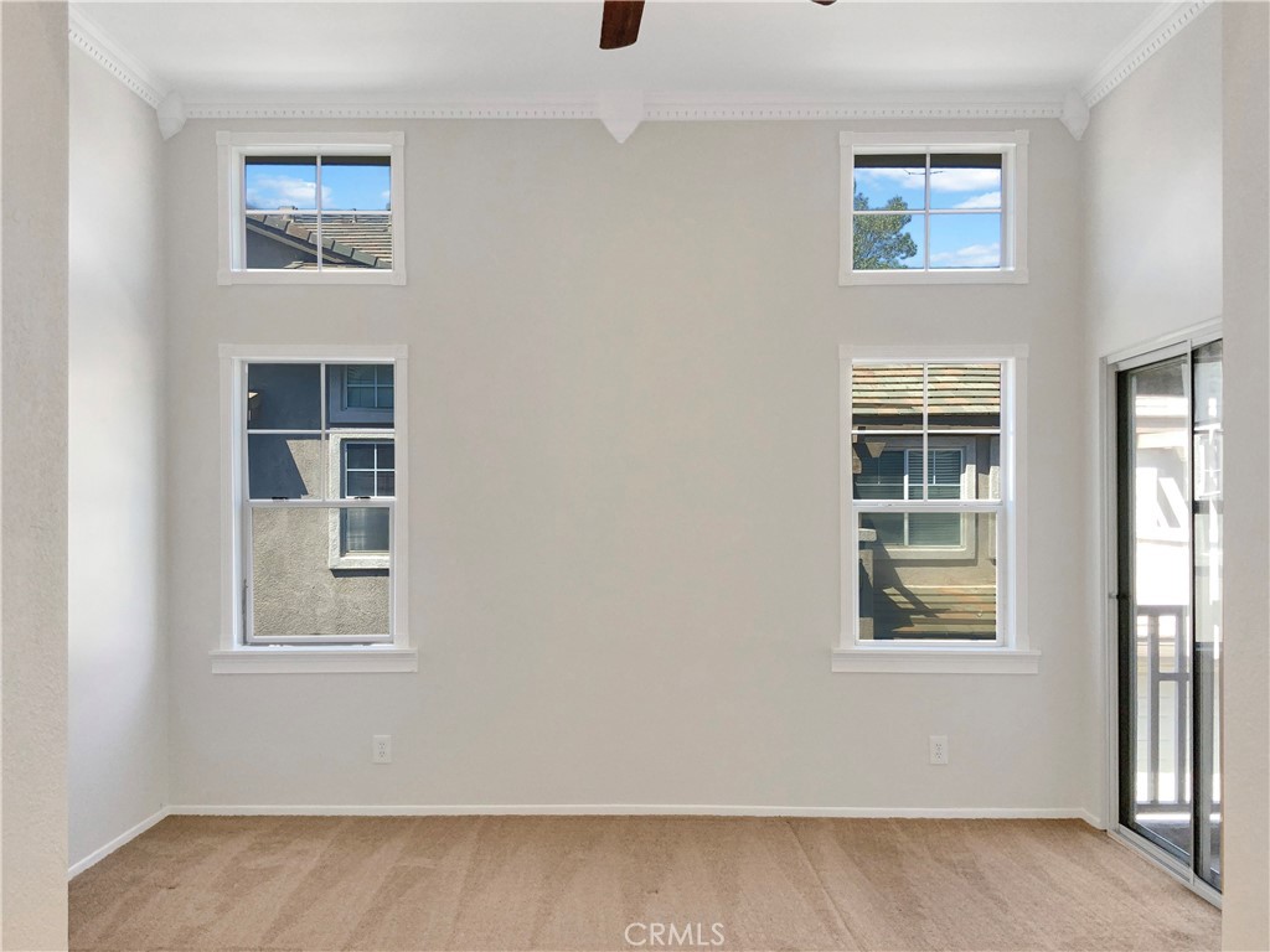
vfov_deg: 48.2
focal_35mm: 29
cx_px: 635
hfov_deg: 61.7
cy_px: 476
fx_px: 1064
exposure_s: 1/120
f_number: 1.8
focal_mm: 3
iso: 32
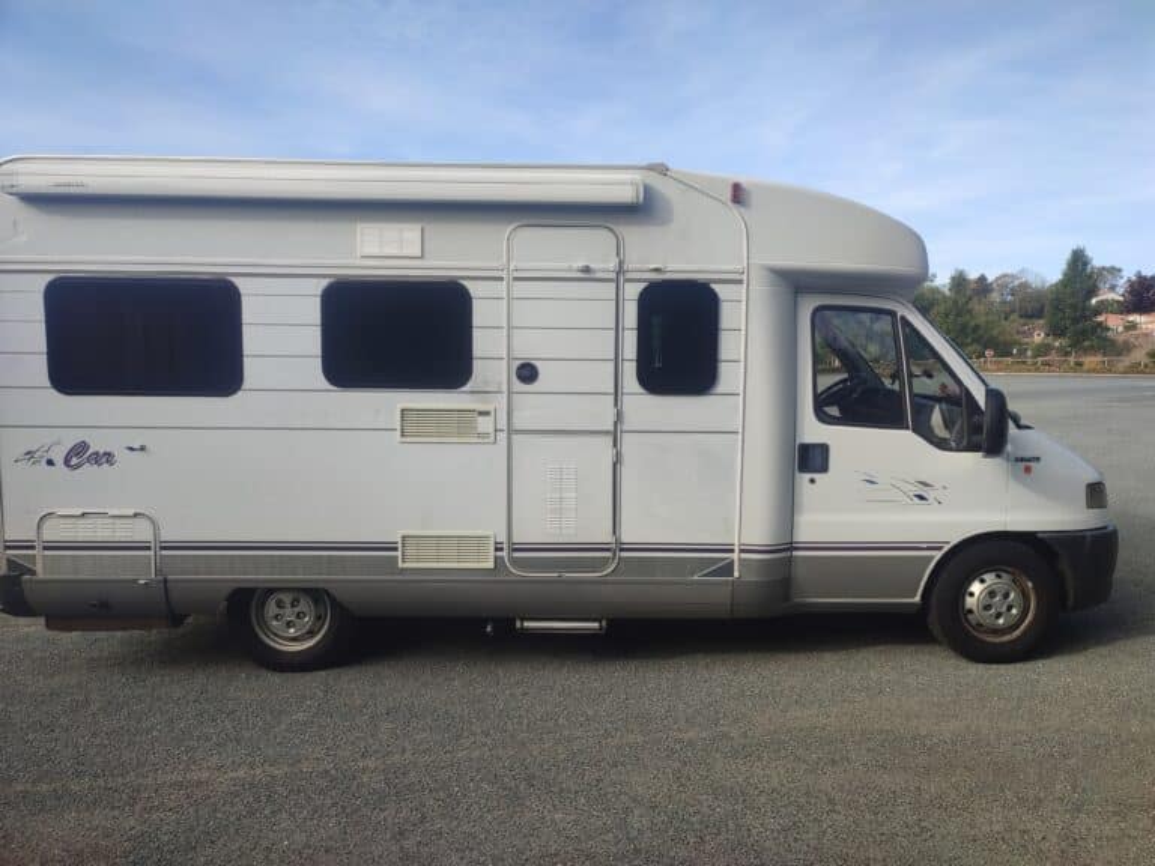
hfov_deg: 69.4
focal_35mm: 25
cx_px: 578
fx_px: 834
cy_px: 433
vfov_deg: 54.9
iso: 50
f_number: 1.9
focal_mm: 6.04
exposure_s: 1/356
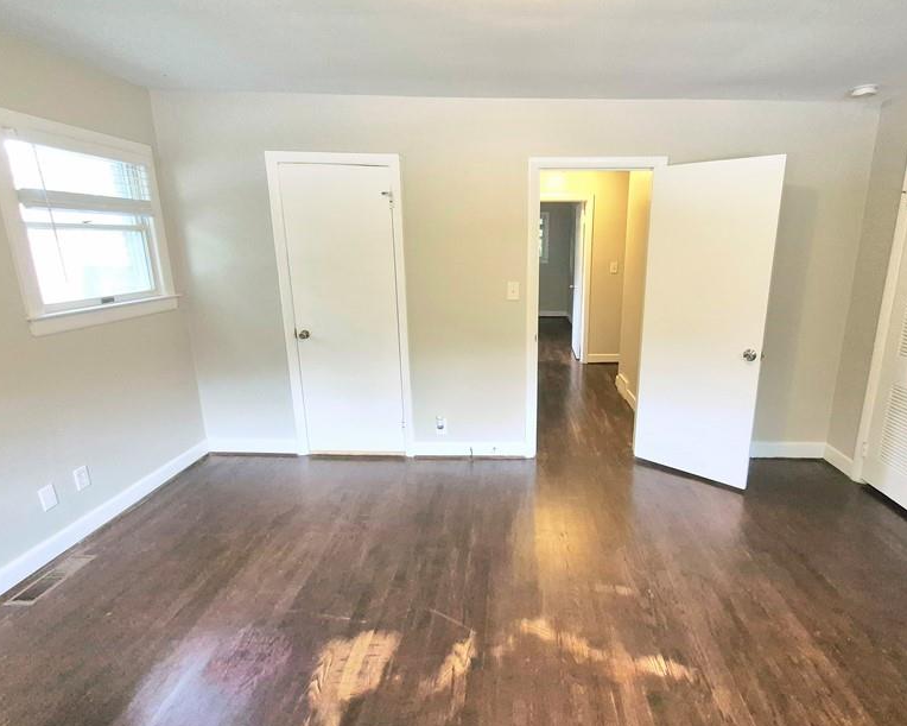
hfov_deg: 89.0
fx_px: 456
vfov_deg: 76.9
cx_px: 521
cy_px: 352
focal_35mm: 17
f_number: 2.2
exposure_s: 1/60.2
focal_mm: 1.74
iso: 320
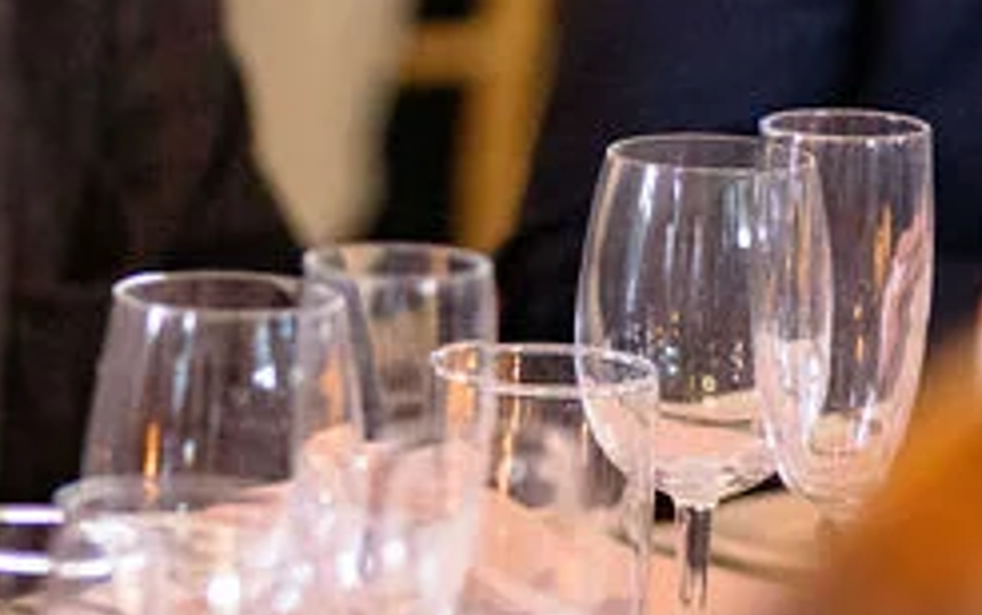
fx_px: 9666
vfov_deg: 3.6
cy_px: -274
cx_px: -303
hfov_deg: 5.8
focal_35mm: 361
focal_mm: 85
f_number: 1.8
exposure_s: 1/200
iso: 4000
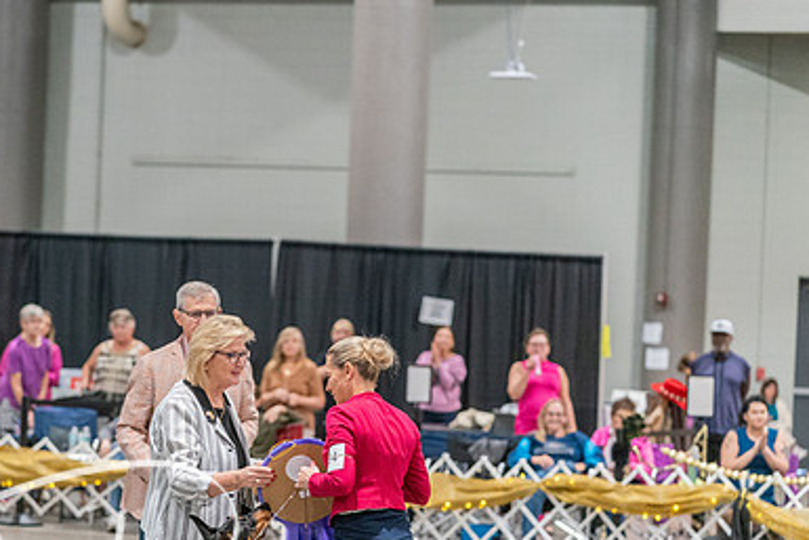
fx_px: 3552
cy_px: 388
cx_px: 263
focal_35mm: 158
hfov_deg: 13.0
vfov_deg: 8.7
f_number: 2.8
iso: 6400
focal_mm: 105
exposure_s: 1/250
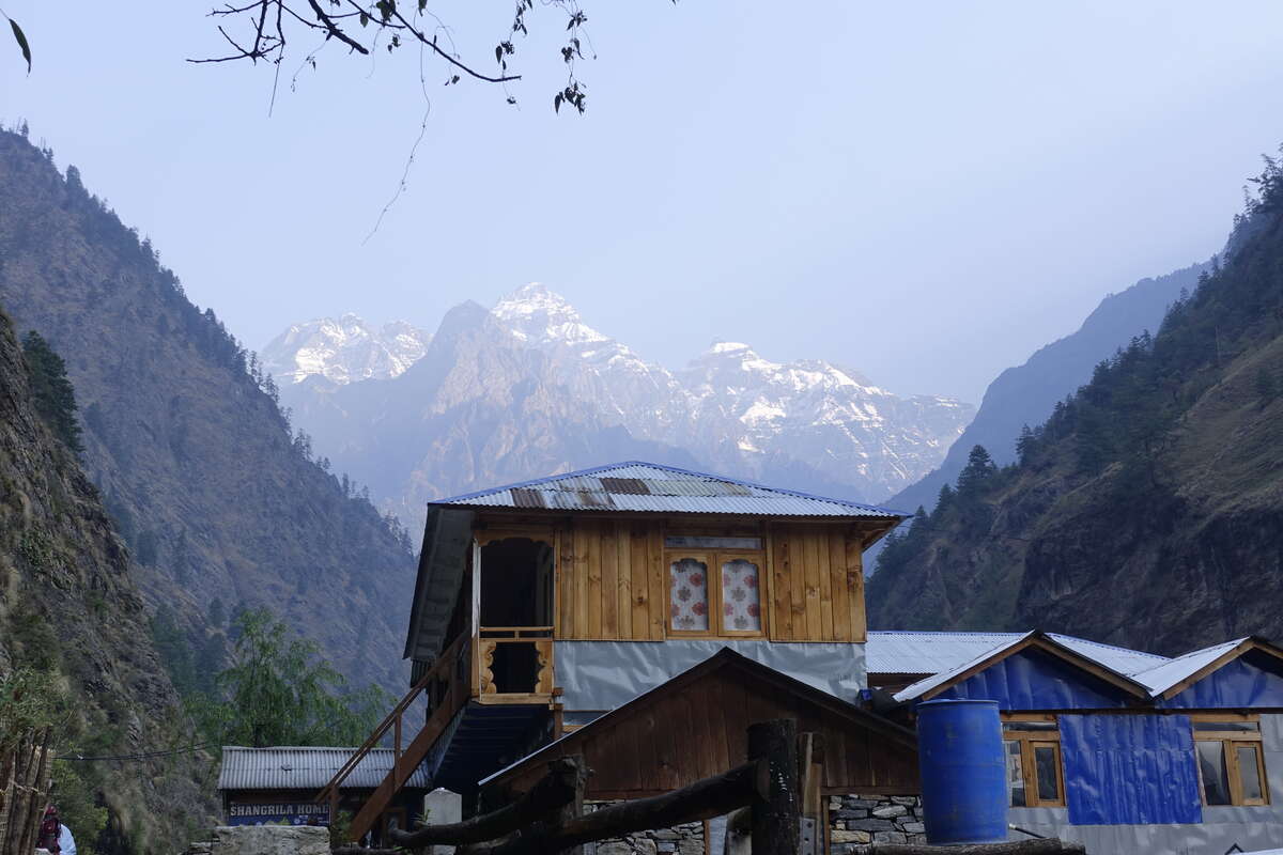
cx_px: 642
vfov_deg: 29.2
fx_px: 1639
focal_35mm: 46
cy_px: 428
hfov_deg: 42.7
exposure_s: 1/125
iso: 125
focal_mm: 16.84
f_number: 5.6
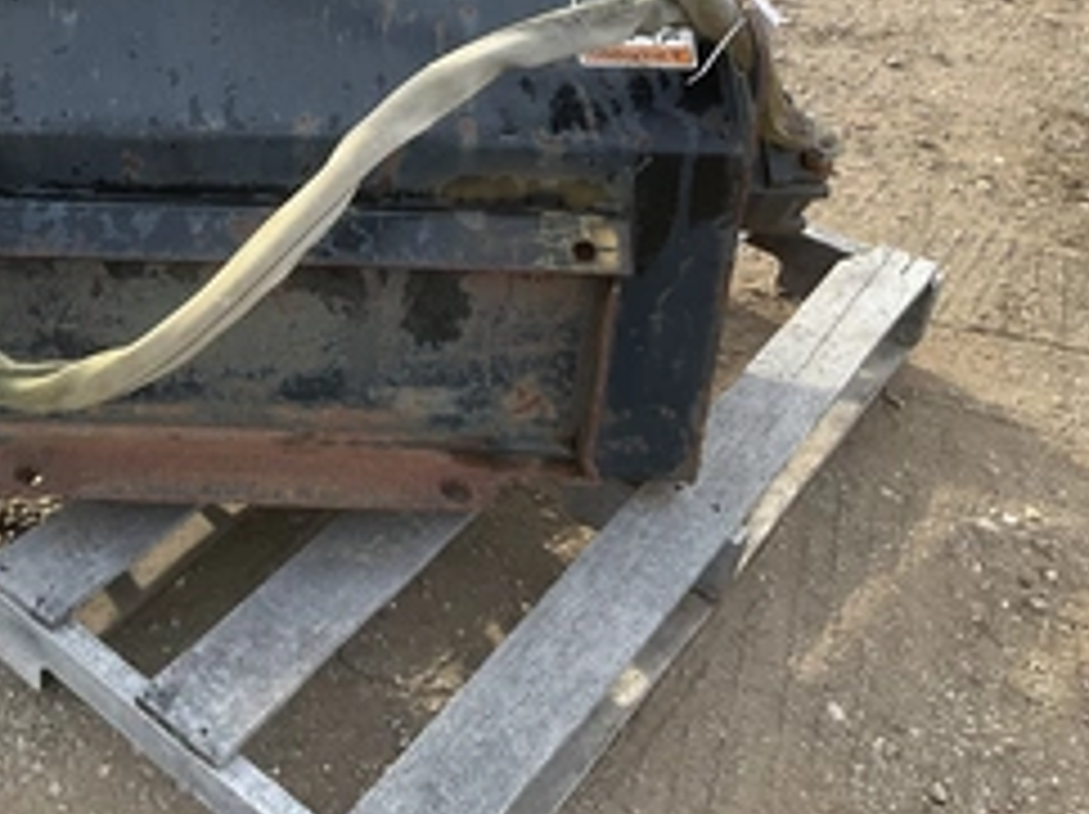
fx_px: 1509
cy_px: 180
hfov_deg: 38.0
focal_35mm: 48
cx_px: 194
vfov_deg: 29.6
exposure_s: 1/232
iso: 25
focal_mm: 3
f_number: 1.8
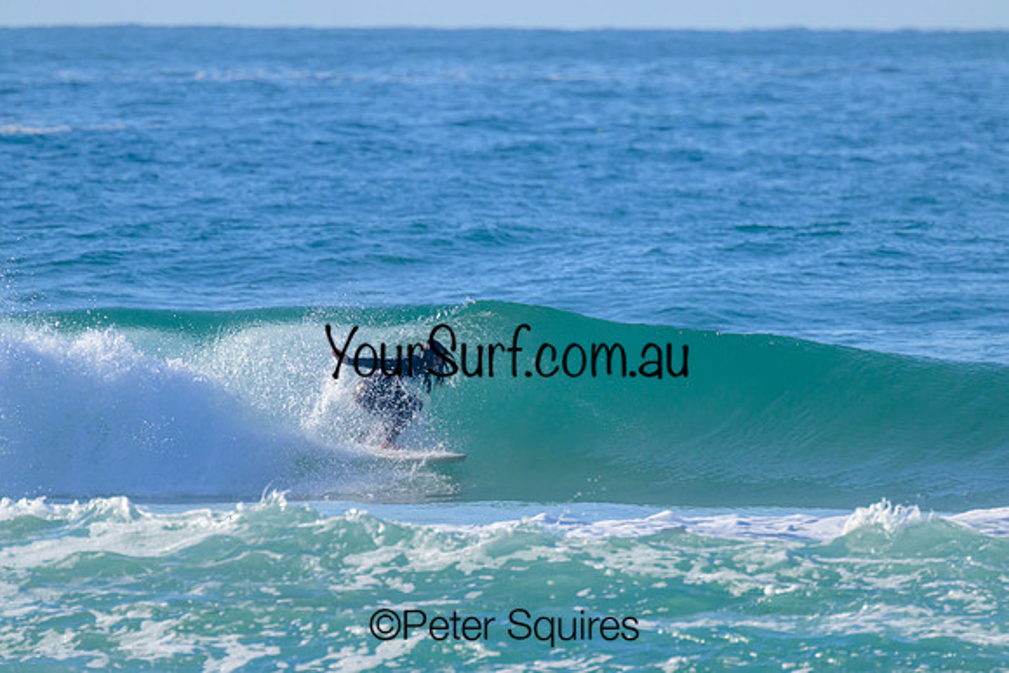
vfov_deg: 1.7
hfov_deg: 2.5
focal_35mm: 824
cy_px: 336
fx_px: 23101
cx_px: 504
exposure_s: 1/2000
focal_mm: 800
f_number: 11
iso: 1100
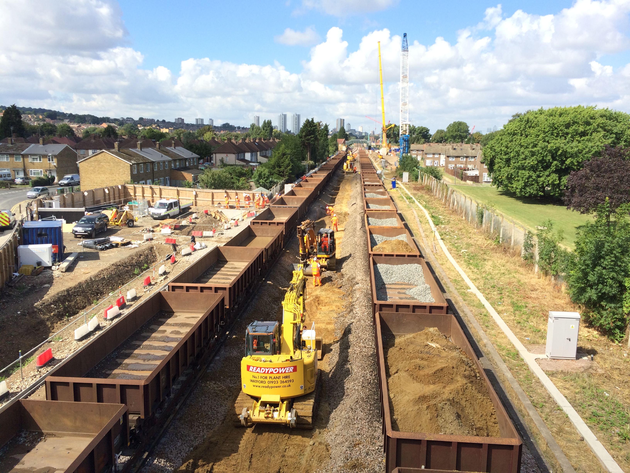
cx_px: 315
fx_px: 546
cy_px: 236
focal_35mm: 30
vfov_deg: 46.8
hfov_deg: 60.0
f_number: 2.2
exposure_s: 1/1140
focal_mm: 4.12
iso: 32
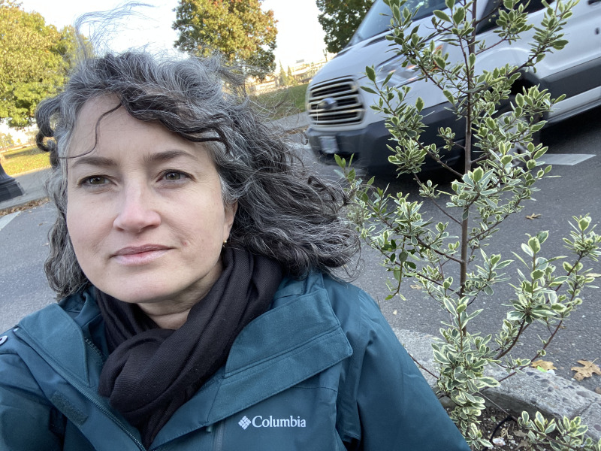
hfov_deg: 73.9
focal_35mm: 23
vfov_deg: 58.9
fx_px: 399
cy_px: 226
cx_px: 300
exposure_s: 1/122
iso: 50
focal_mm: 2.71
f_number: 2.2
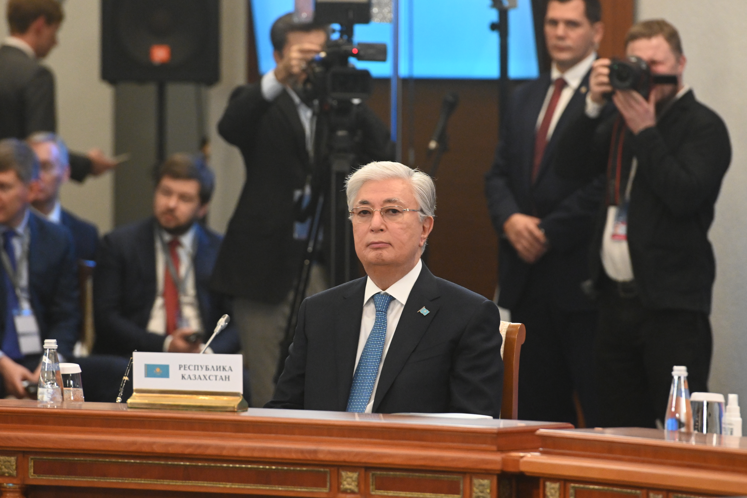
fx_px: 6222
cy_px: 249
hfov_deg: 6.9
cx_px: 374
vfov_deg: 4.6
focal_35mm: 300
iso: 3200
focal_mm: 200
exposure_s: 1/200
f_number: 4.5
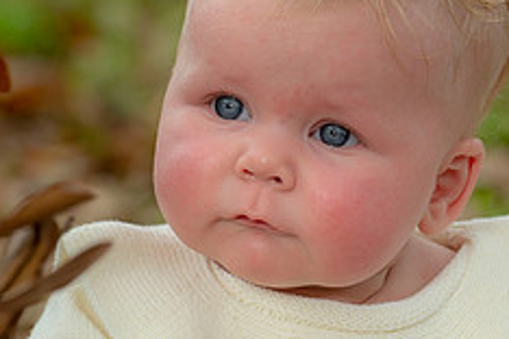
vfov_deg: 2.8
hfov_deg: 4.2
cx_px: 348
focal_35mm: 496
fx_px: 7012
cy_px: 241
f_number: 6.3
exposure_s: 1/200
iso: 160
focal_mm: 200
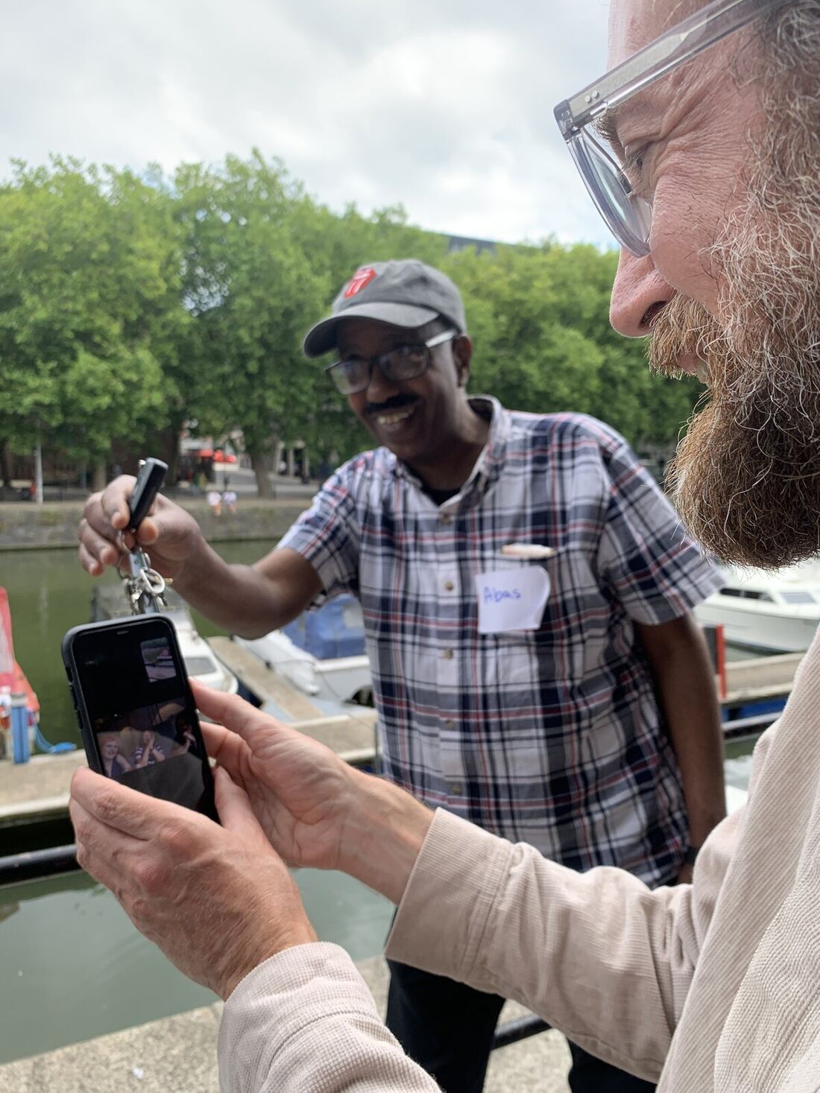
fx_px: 821
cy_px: 546
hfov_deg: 53.1
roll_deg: +1.4
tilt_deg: -3.0
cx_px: 410
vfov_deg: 67.3
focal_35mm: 26
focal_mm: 4.25
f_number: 1.8
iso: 25
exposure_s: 1/510
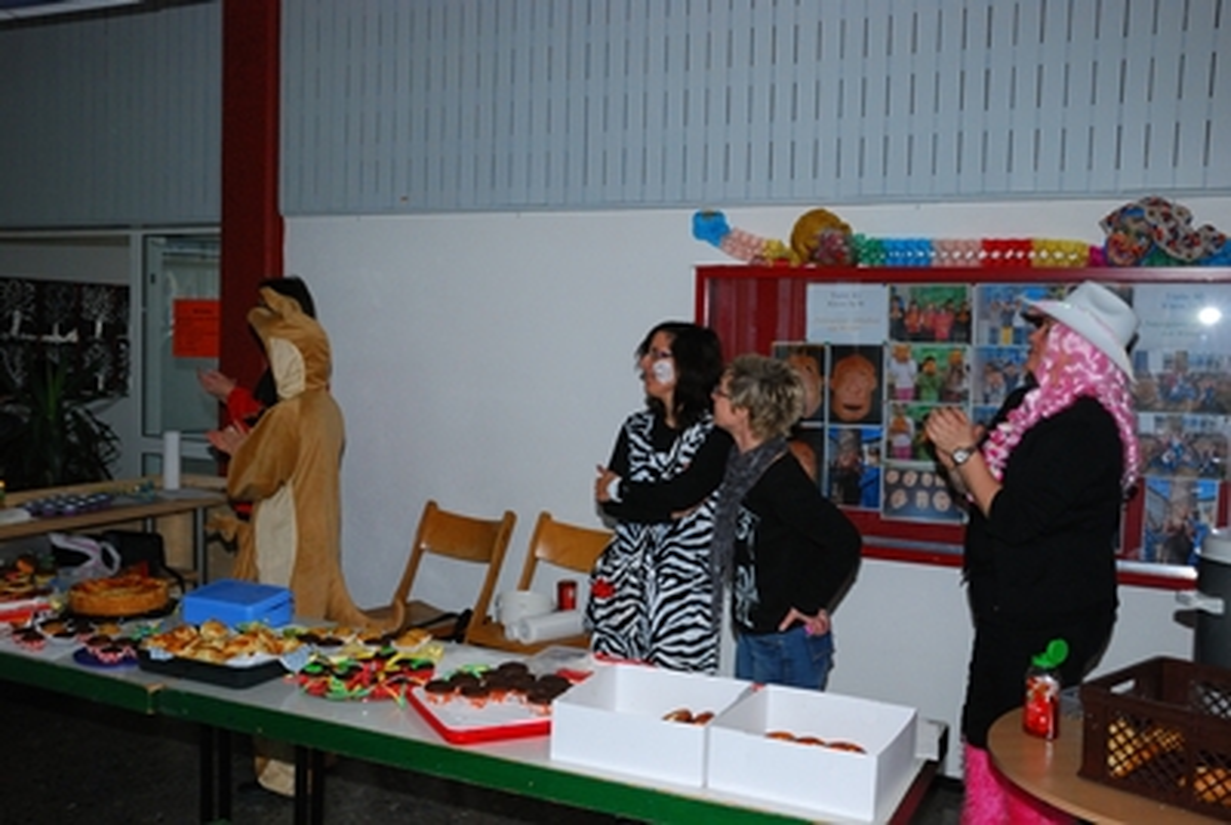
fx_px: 1130
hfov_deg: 57.2
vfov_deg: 40.1
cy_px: 412
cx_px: 616
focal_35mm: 33
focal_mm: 22
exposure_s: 1/200
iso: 800
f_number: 9
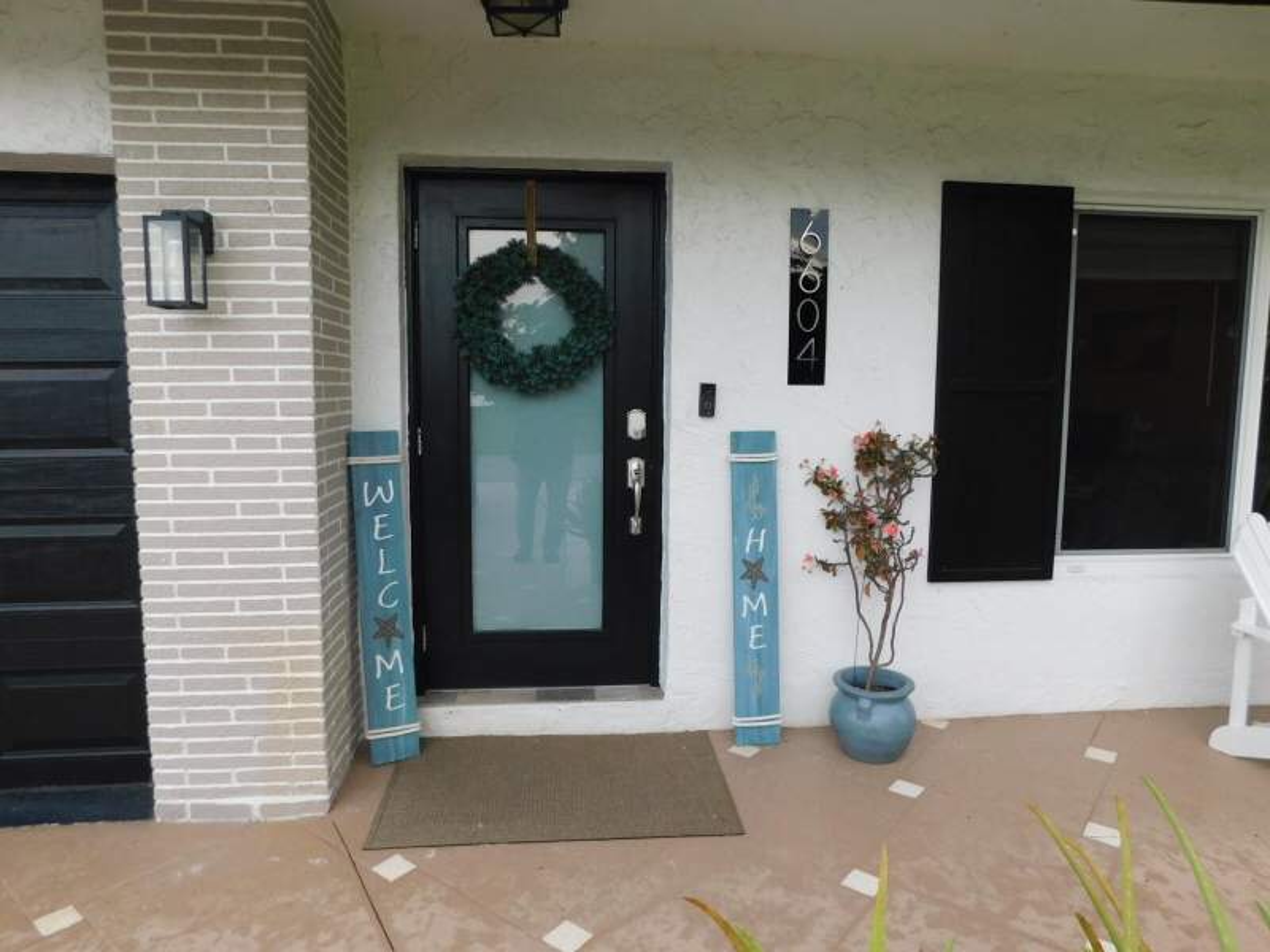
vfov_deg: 58.9
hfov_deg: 73.9
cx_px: 635
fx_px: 844
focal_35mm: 23
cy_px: 476
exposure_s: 1/200
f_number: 3
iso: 125
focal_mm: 4
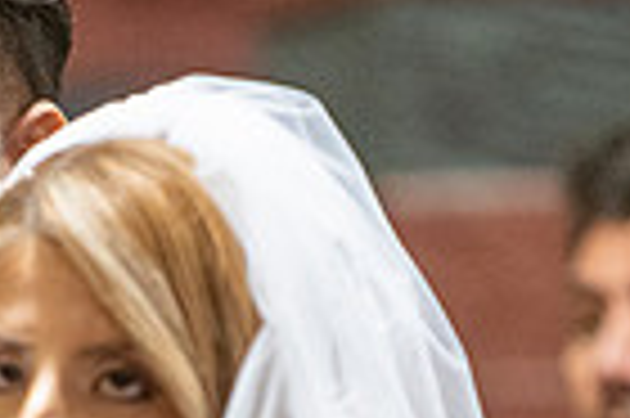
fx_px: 14525
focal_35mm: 831
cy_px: 685
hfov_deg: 2.5
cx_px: -9
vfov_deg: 1.6
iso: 3200
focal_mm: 200
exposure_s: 1/250
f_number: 2.8
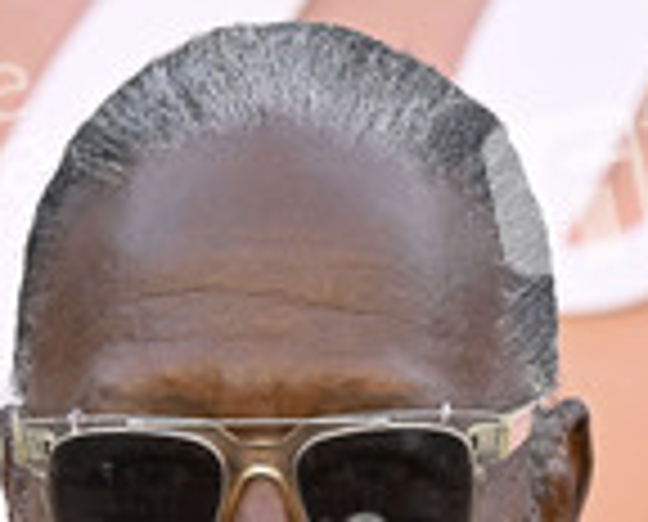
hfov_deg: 6.2
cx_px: 306
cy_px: 846
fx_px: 5942
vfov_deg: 5.0
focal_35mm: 309
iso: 640
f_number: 6.3
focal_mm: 119
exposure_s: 1/320
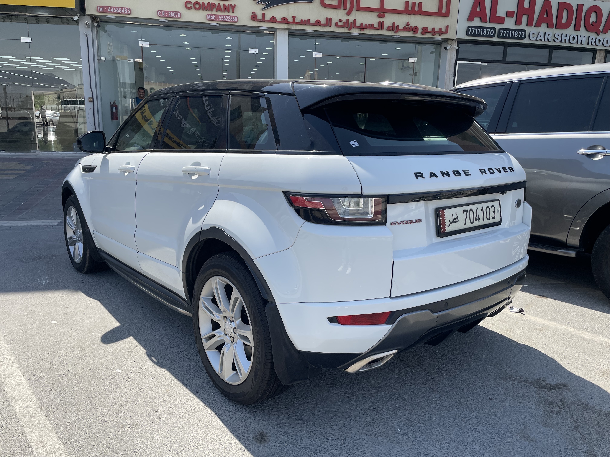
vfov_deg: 53.1
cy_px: 228
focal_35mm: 26
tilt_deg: -13.6
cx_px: 305
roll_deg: -1.5
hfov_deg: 67.3
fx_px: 458
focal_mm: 4.2
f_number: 1.6
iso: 32
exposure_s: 1/2353
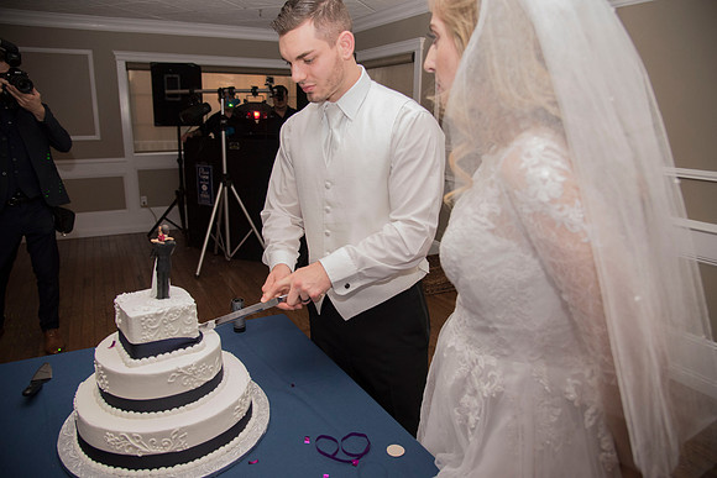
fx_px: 478
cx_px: 358
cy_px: 239
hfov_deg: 73.7
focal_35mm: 24
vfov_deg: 53.2
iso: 2000
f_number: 4
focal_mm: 24
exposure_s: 1/200
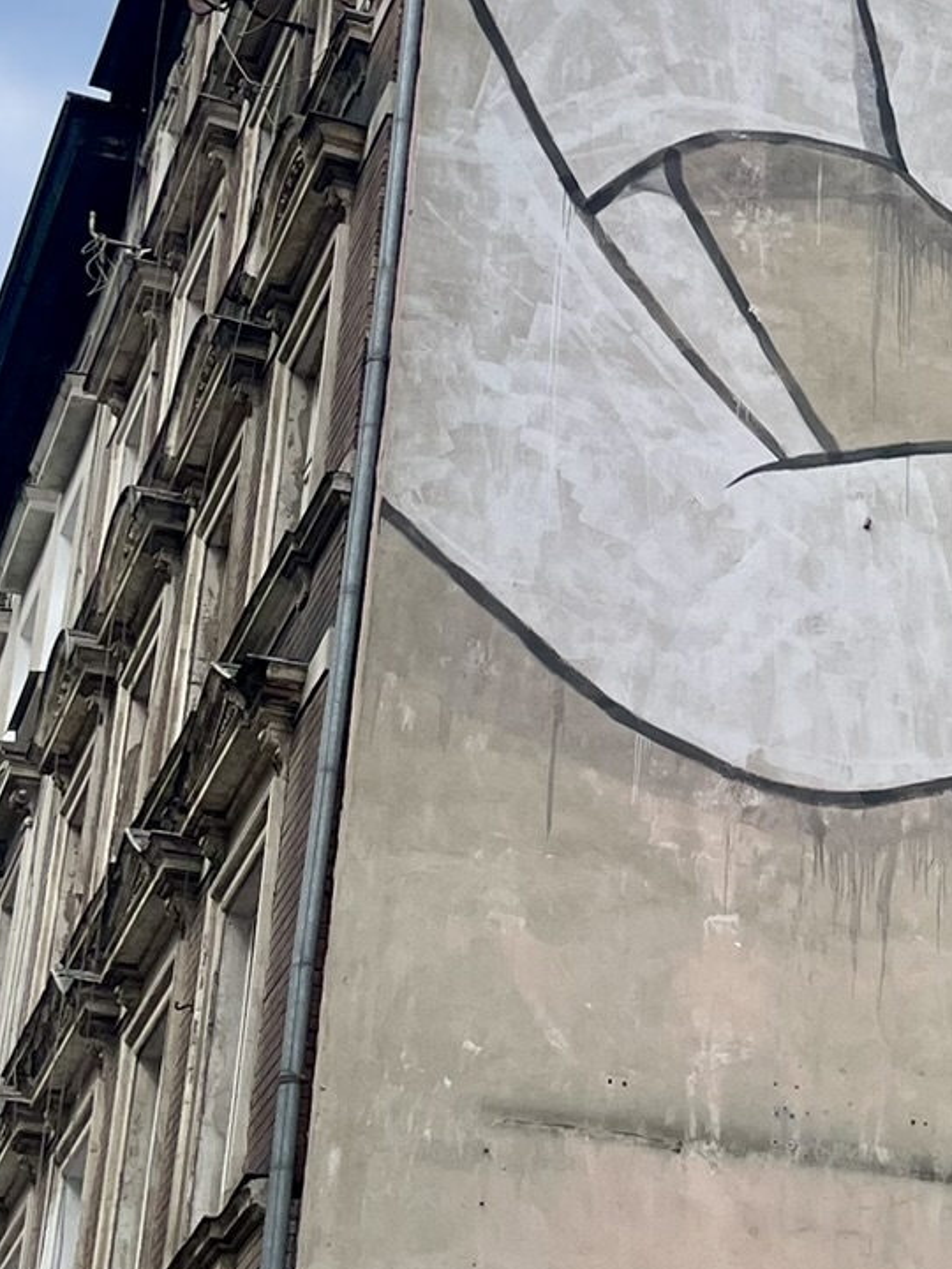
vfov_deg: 26.0
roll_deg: +2.8
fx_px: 2714
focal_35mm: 74
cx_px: 1296
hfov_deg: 18.3
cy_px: 308
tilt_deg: +36.8
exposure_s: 1/5291
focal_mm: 4.2
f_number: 1.6
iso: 32
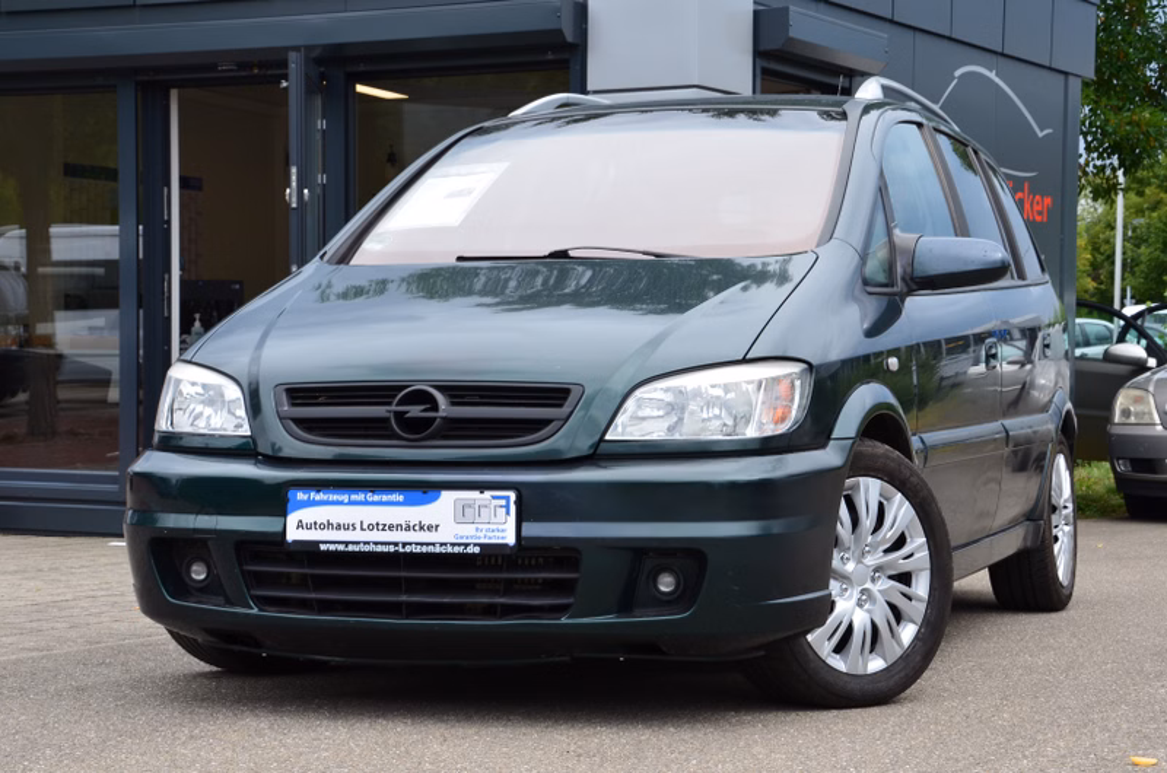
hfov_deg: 28.1
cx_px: 584
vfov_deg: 18.8
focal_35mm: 72
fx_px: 2329
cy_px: 386
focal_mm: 48
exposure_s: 1/100
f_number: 11
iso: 200
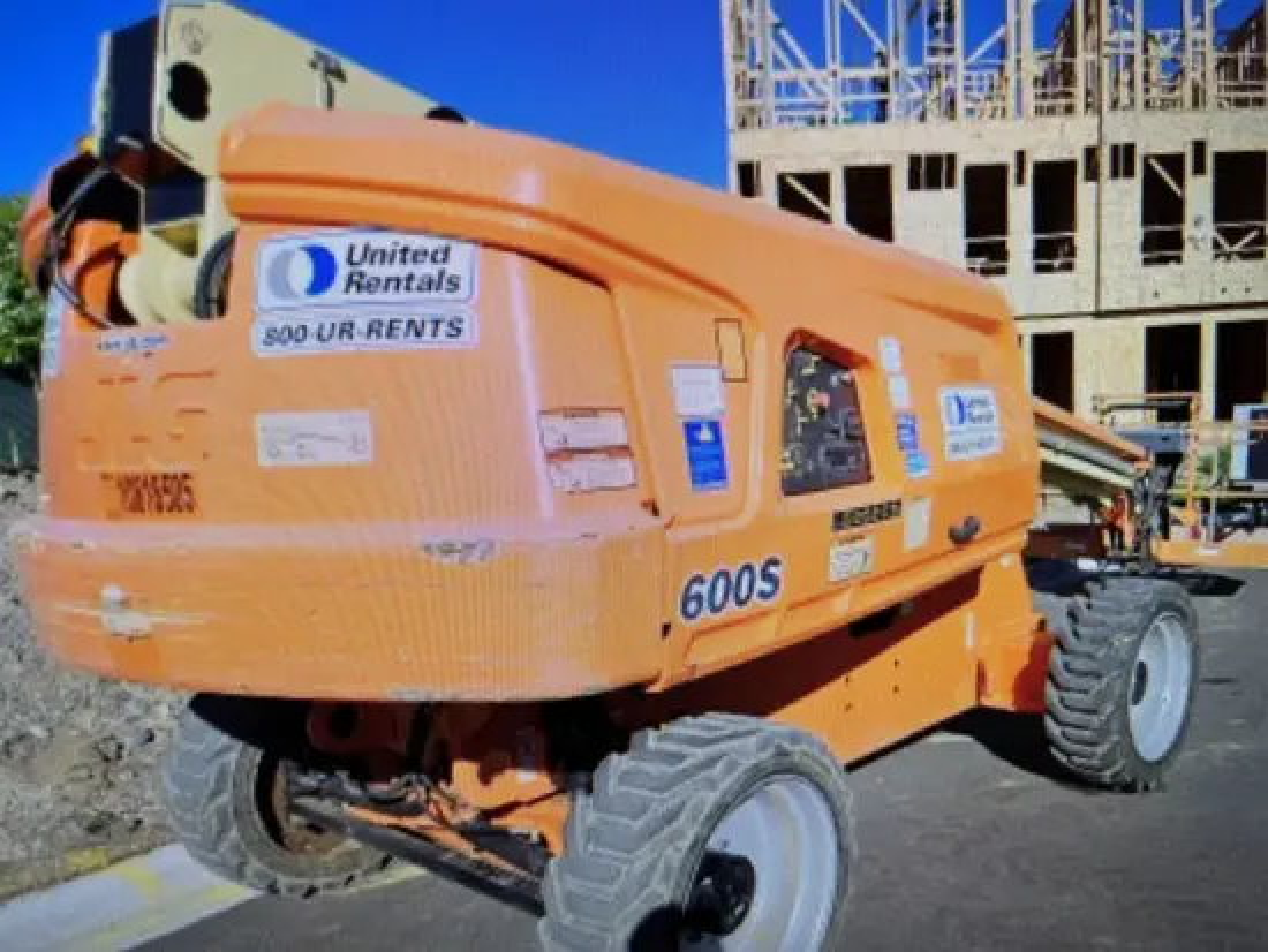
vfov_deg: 53.1
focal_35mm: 26
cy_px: 476
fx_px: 953
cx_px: 634
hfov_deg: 67.3
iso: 100
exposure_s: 1/120
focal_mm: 5.1
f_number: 1.6
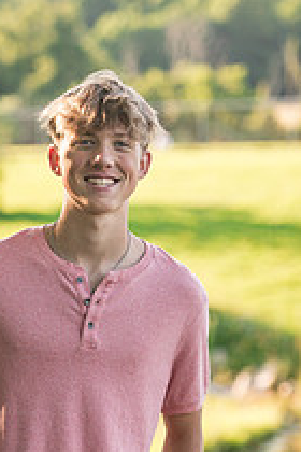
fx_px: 2420
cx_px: 67
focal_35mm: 193
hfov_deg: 7.1
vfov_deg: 10.6
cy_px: 310
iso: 800
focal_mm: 90
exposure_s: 1/2000
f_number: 2.8
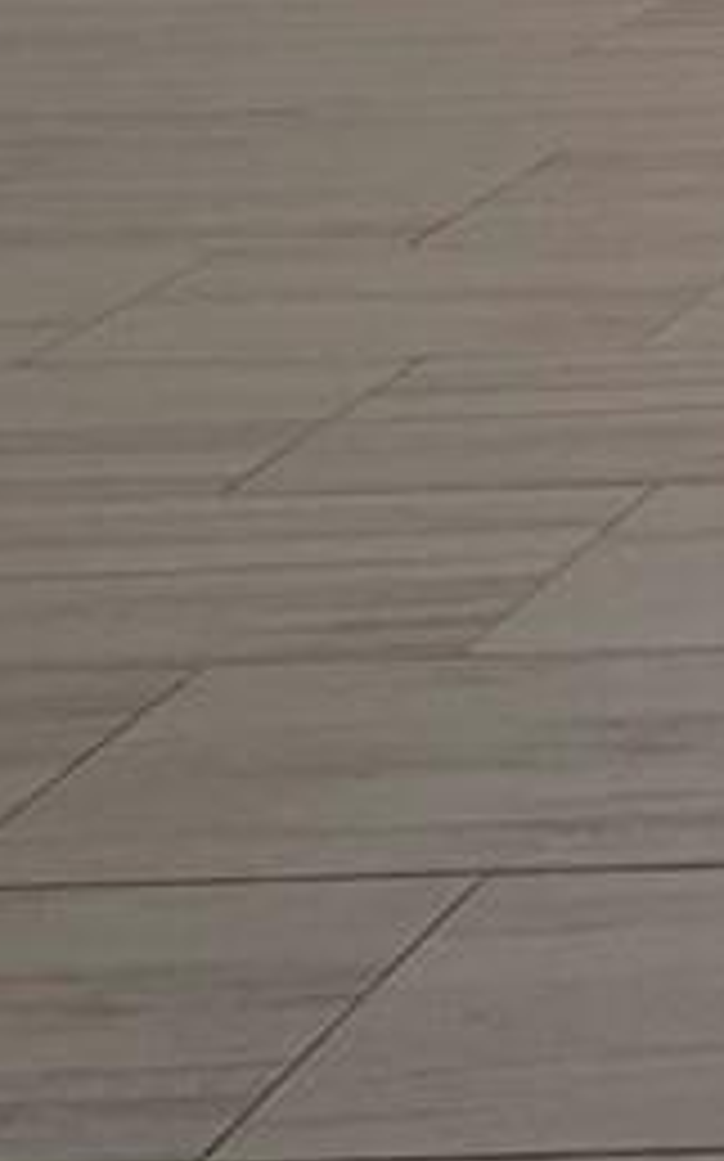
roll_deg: +0.2
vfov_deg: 20.3
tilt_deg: -8.9
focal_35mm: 92
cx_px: 2514
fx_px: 2908
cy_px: -410
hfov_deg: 9.2
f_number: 2.2
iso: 125
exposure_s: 1/120
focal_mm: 2.22
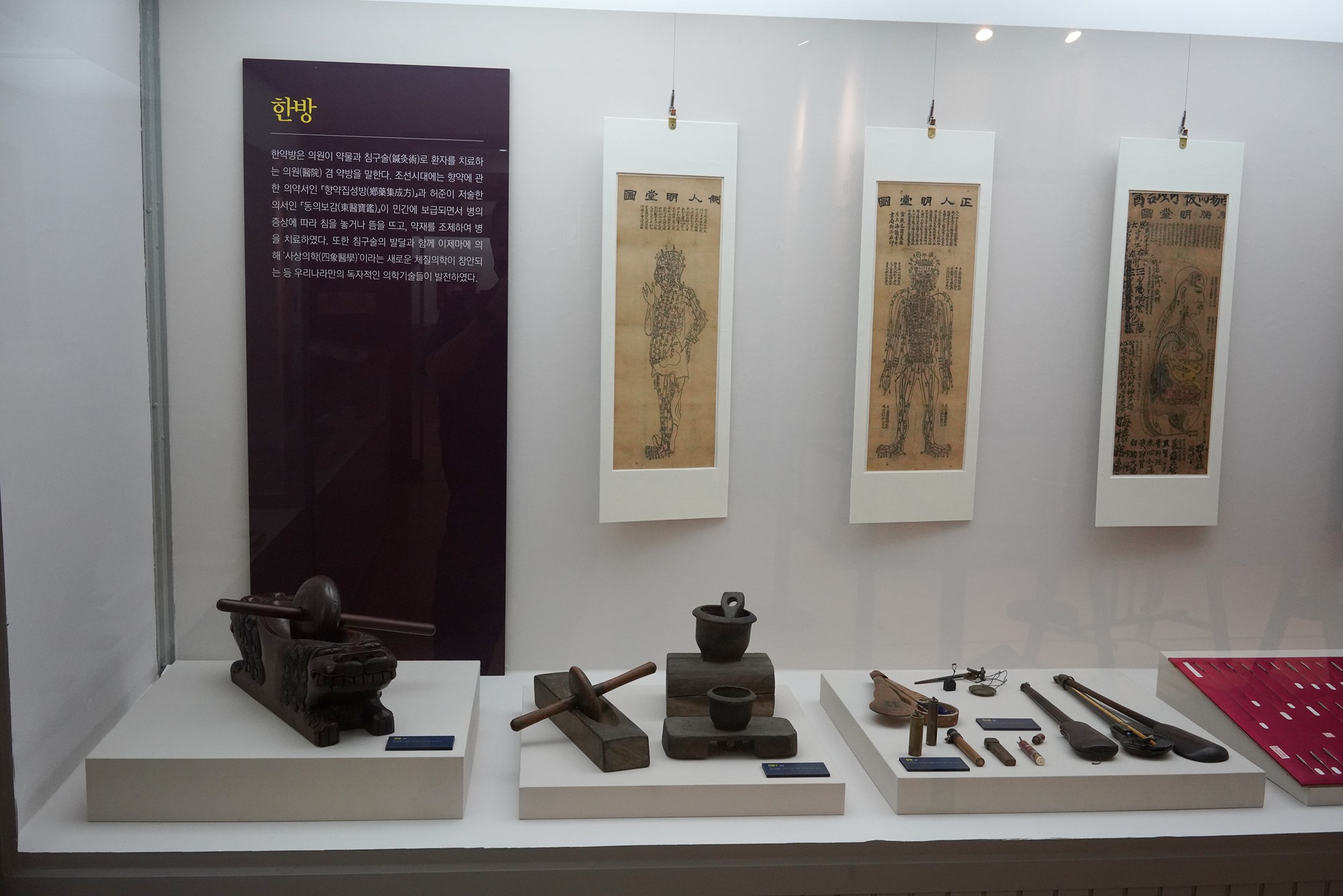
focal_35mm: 35
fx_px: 1306
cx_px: 672
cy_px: 448
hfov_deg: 54.4
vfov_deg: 37.9
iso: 3200
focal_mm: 35
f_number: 11
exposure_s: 1/100
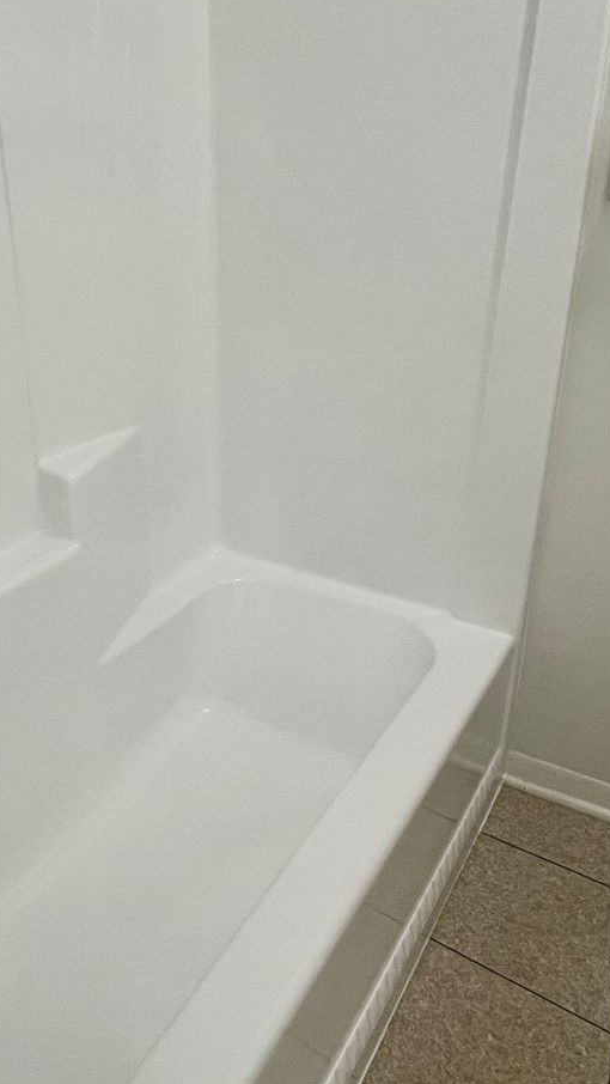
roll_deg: +3.7
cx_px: 145
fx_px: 718
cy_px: 493
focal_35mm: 25
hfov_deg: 44.3
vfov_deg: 73.9
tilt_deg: -20.7
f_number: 1.8
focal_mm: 1.57
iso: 200
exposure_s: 1/120
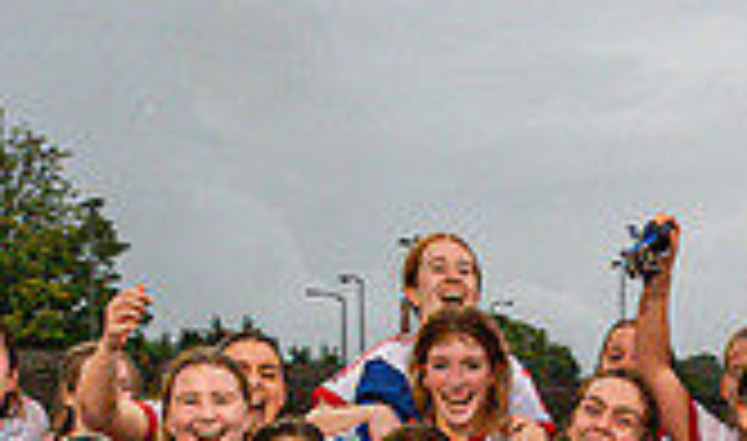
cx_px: 777
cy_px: 633
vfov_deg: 12.1
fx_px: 2005
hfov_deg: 20.3
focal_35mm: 100
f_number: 5
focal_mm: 24
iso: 1600
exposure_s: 1/200
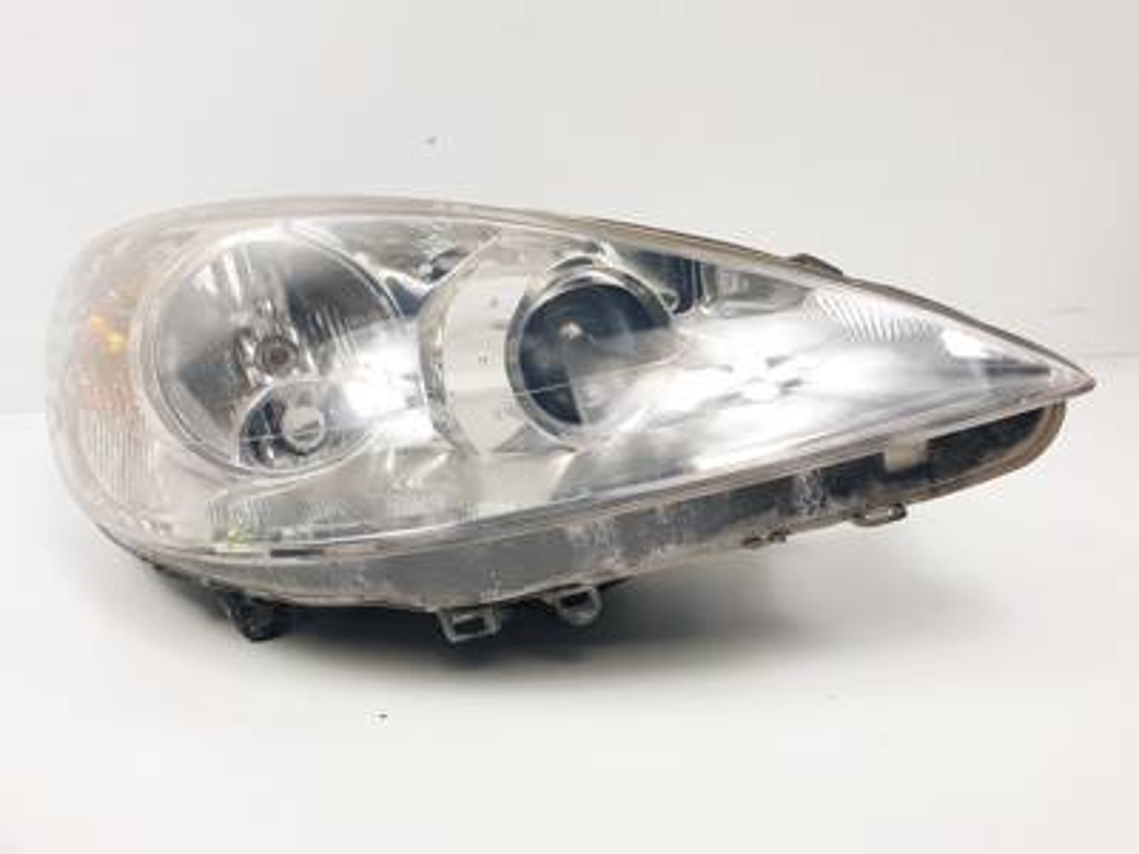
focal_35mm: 26
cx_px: 570
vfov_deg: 53.1
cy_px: 427
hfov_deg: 67.3
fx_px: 856
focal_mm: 4.3
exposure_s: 1/248
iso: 50
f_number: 2.4
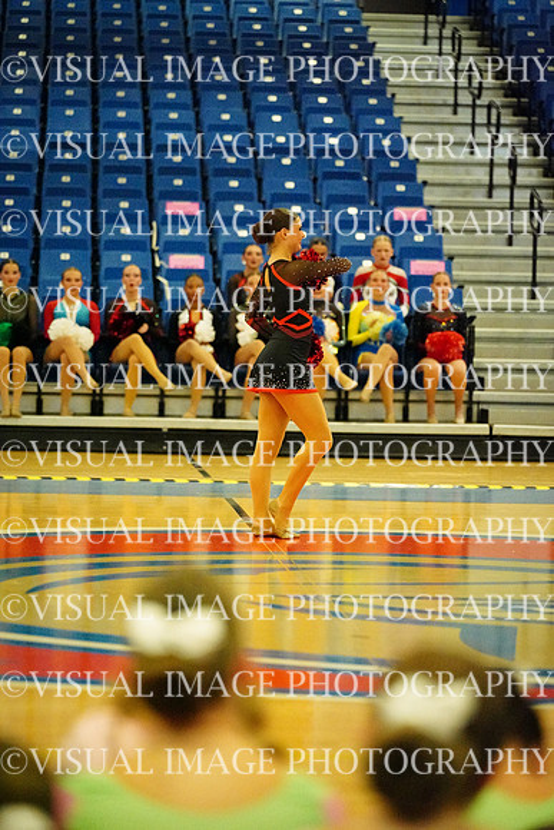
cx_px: 277
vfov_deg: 13.7
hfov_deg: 9.2
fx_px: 3460
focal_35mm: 150
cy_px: 415
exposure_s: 1/1600
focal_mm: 150
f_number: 2.8
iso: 25600
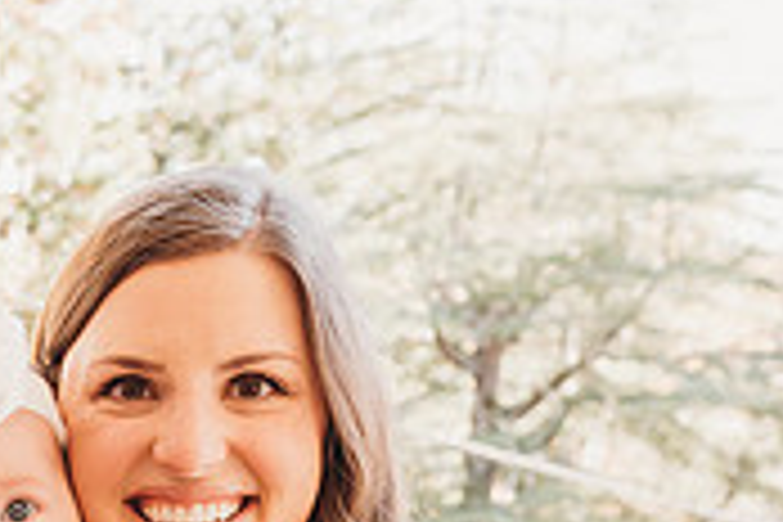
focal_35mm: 80
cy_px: 767
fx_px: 1740
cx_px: -90
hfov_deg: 23.7
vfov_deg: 15.8
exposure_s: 1/125
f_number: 4.5
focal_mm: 24
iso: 400
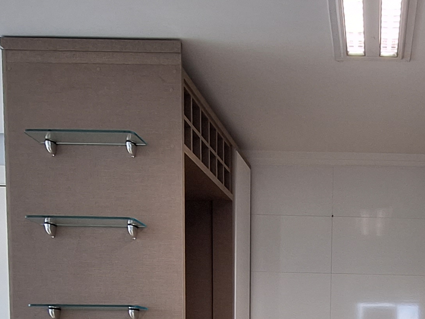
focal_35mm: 48
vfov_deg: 25.9
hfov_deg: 36.9
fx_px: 590
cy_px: 415
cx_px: 388
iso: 64
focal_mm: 1.74
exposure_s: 1/60
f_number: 2.2
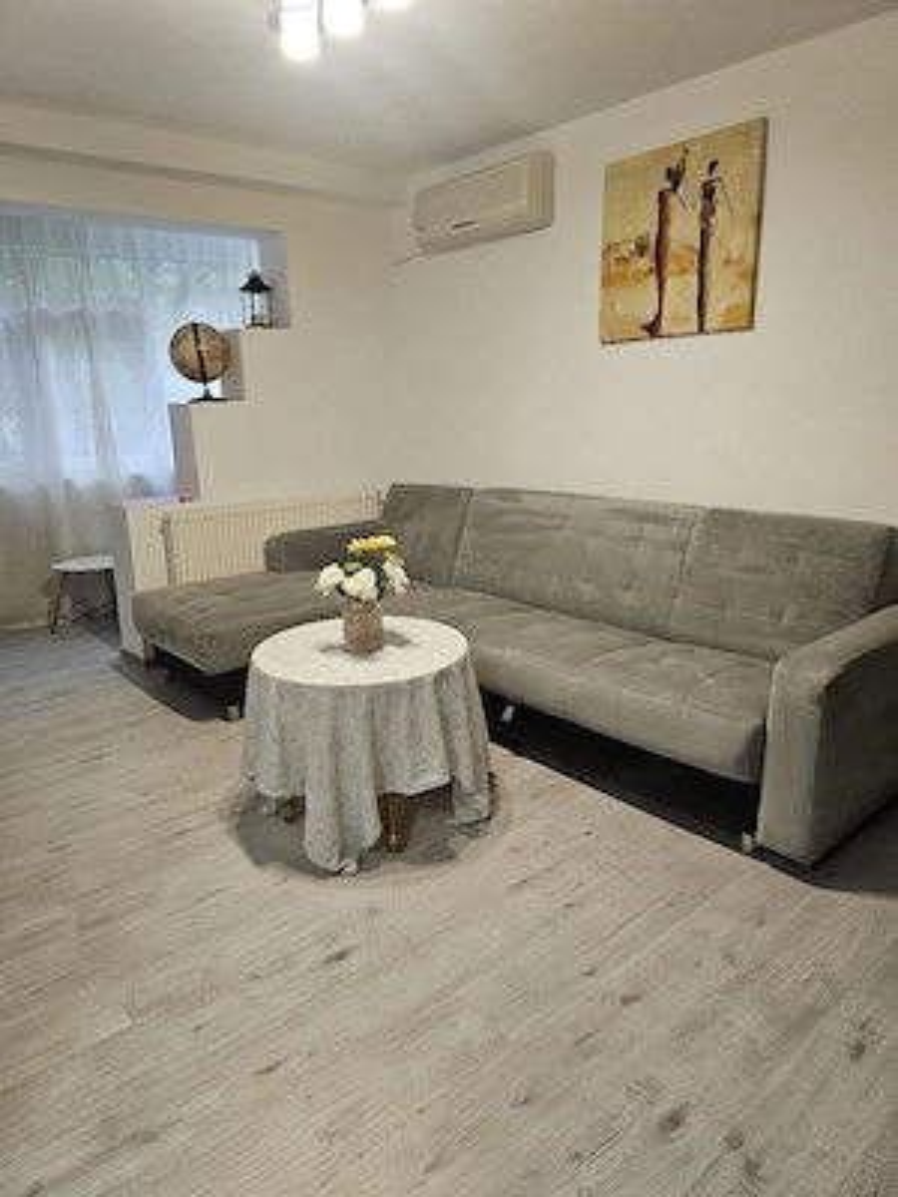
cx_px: 449
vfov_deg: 73.9
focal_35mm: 23
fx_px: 796
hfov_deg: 58.9
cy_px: 598
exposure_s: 1/101
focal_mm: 6.3
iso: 320
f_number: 1.7
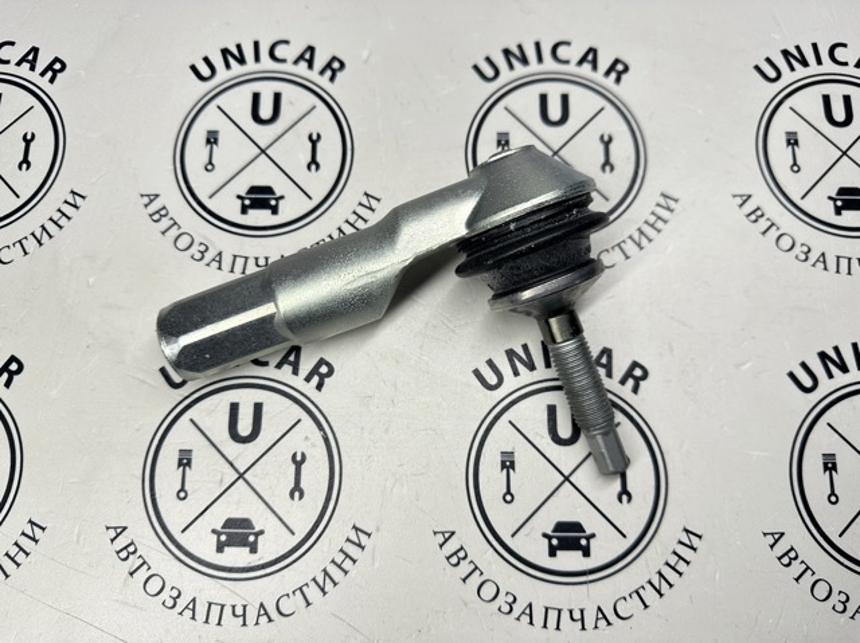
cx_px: 430
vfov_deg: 56.8
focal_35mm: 24
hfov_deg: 71.6
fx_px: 596
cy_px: 322
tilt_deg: -78.3
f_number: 1.78
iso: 100
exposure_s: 1/121
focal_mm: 6.86
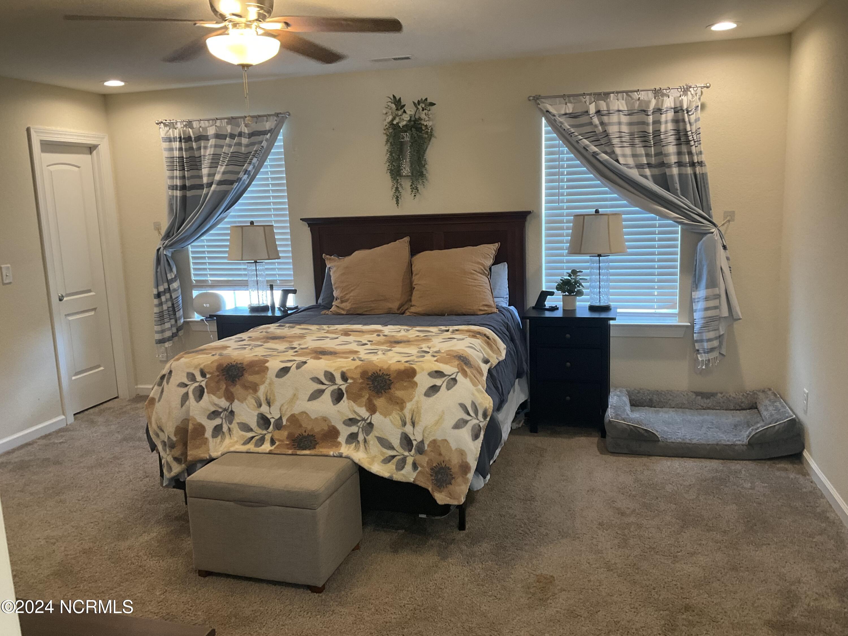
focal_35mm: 29
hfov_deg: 61.7
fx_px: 710
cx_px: 424
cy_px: 318
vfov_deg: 48.2
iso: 100
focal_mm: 3
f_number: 1.8
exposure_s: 1/60
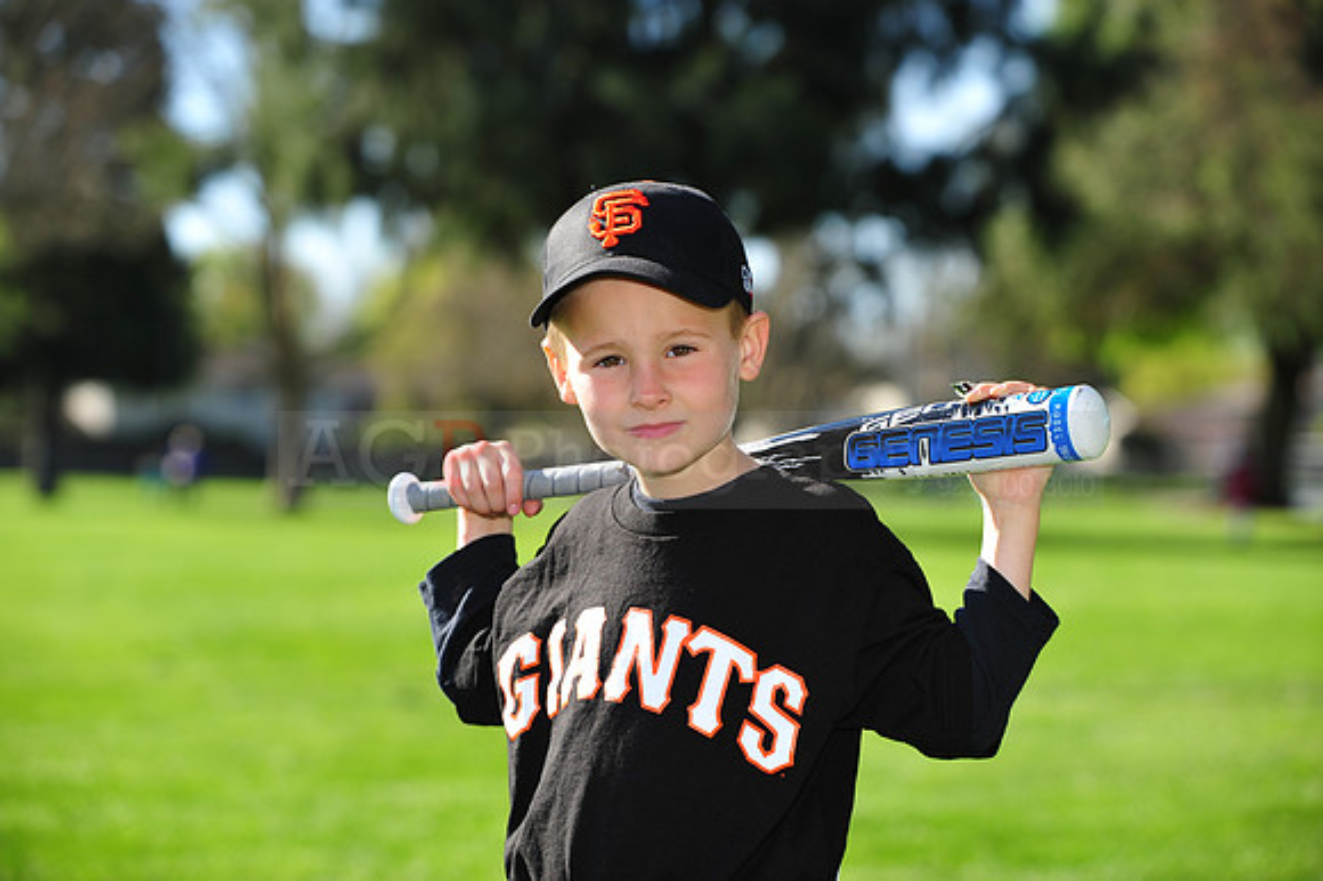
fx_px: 3673
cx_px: 662
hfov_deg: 20.4
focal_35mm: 100
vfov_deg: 13.7
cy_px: 440
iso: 200
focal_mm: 100
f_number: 4.5
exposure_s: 1/800
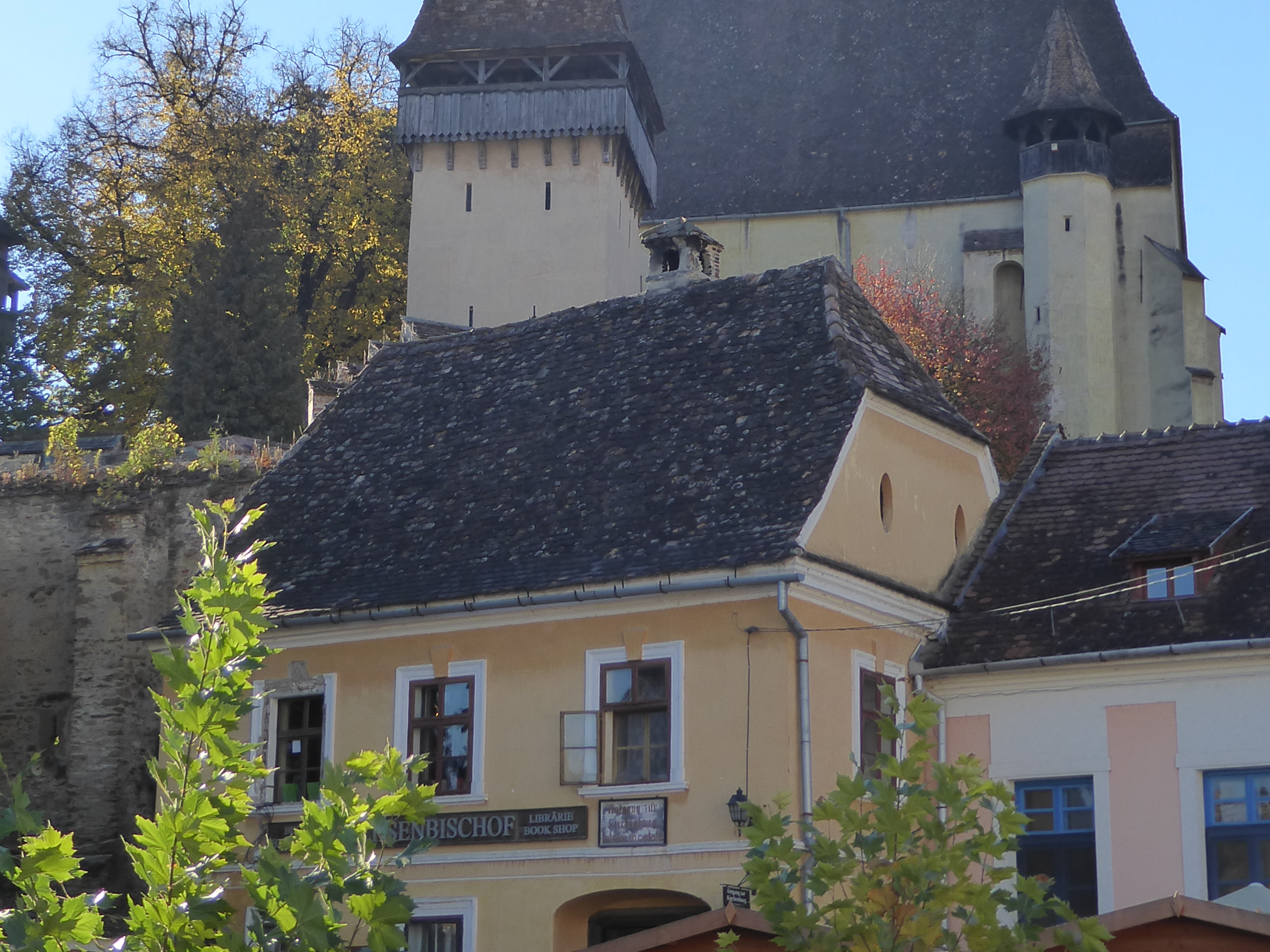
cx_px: 483
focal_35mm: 83
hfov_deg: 23.5
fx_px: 3045
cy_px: 251
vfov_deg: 17.7
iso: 160
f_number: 4
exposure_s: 1/400
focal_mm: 8.4
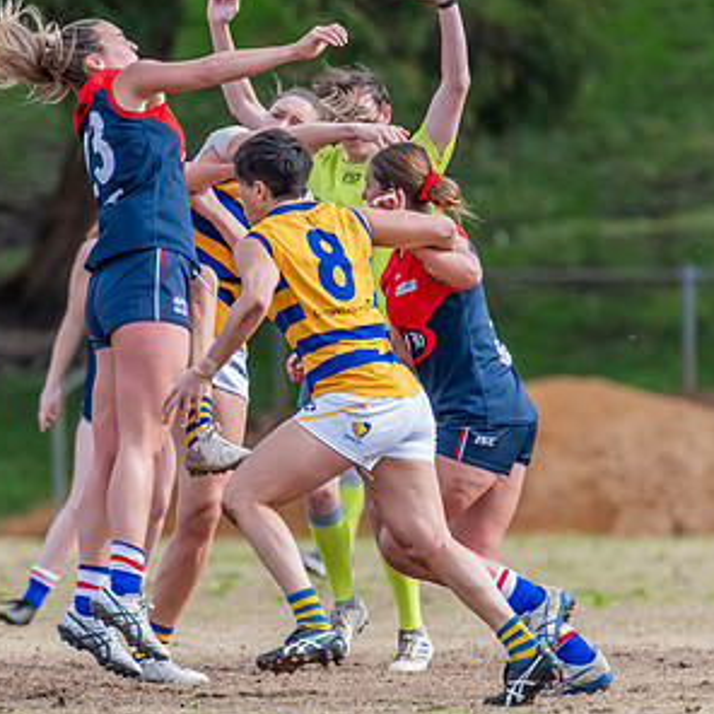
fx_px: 31014
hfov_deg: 1.3
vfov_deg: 1.3
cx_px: 193
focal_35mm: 1329
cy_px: 280
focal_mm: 600
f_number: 6.3
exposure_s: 1/2000
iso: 1100
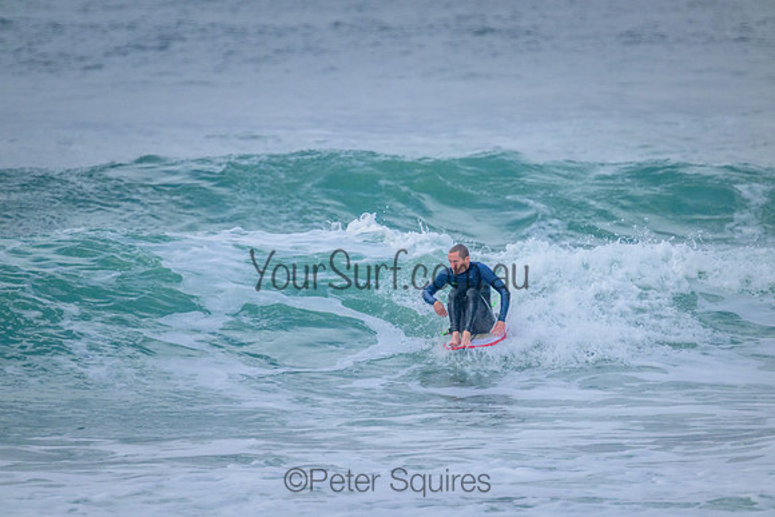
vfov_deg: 1.7
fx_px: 17225
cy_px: 258
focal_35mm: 800
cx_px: 388
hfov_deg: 2.6
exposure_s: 1/1600
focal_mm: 800
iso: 2500
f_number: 11
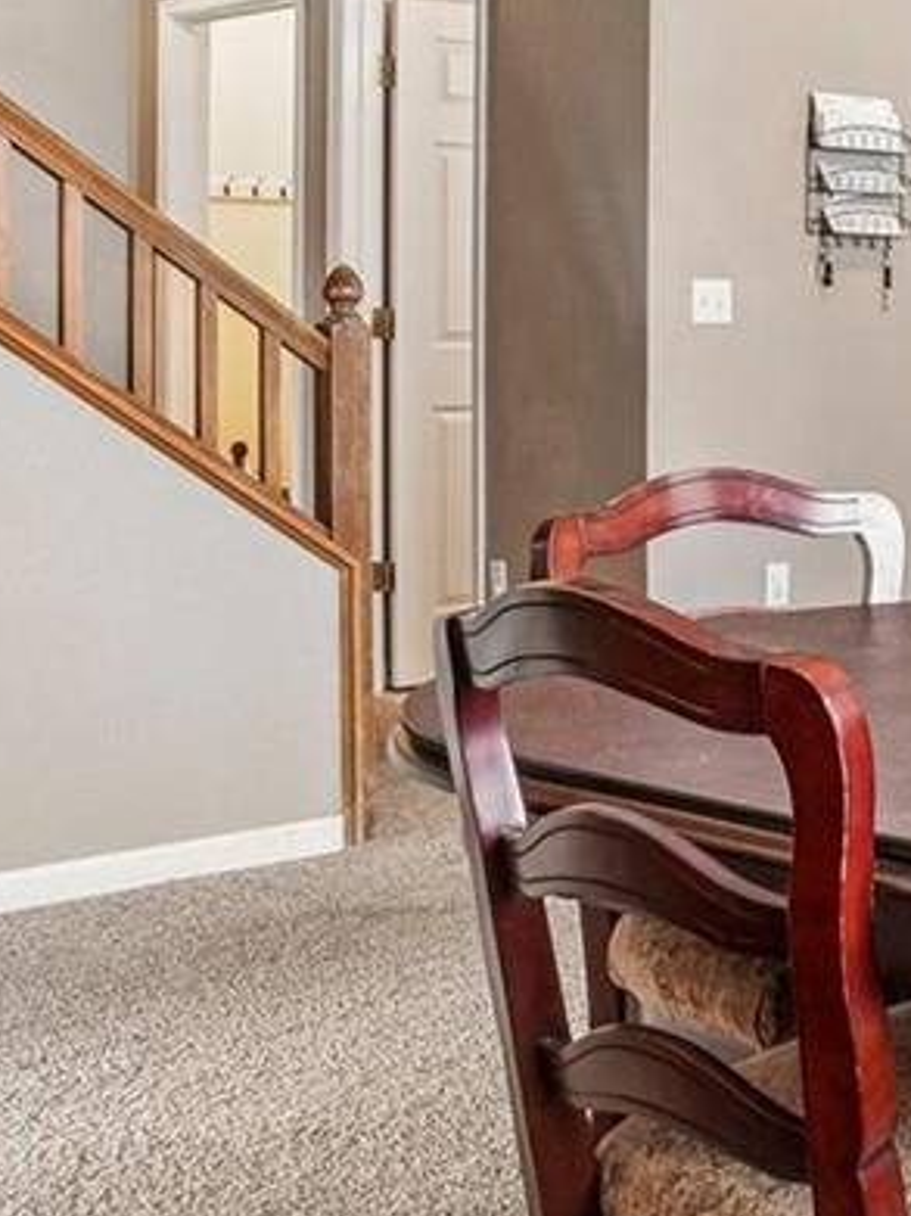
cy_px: 336
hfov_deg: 18.6
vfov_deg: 32.2
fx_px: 2071
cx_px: 1691
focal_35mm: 59
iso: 400
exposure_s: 1/15
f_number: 8
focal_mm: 10
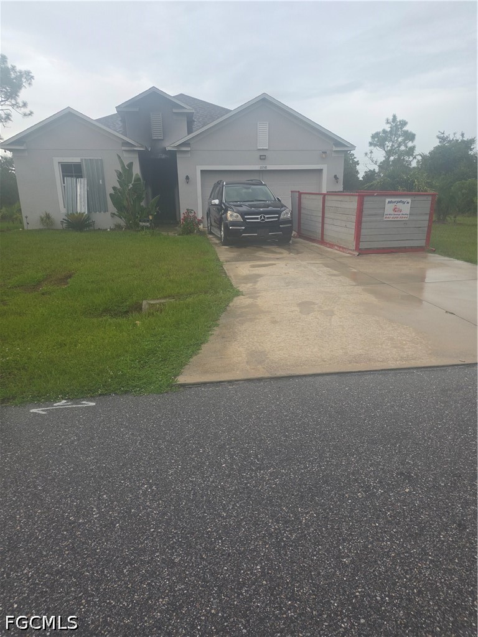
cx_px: 239
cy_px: 318
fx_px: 423
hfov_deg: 58.9
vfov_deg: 73.9
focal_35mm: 23
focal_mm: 6.25
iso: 100
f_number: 1.7
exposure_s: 1/180
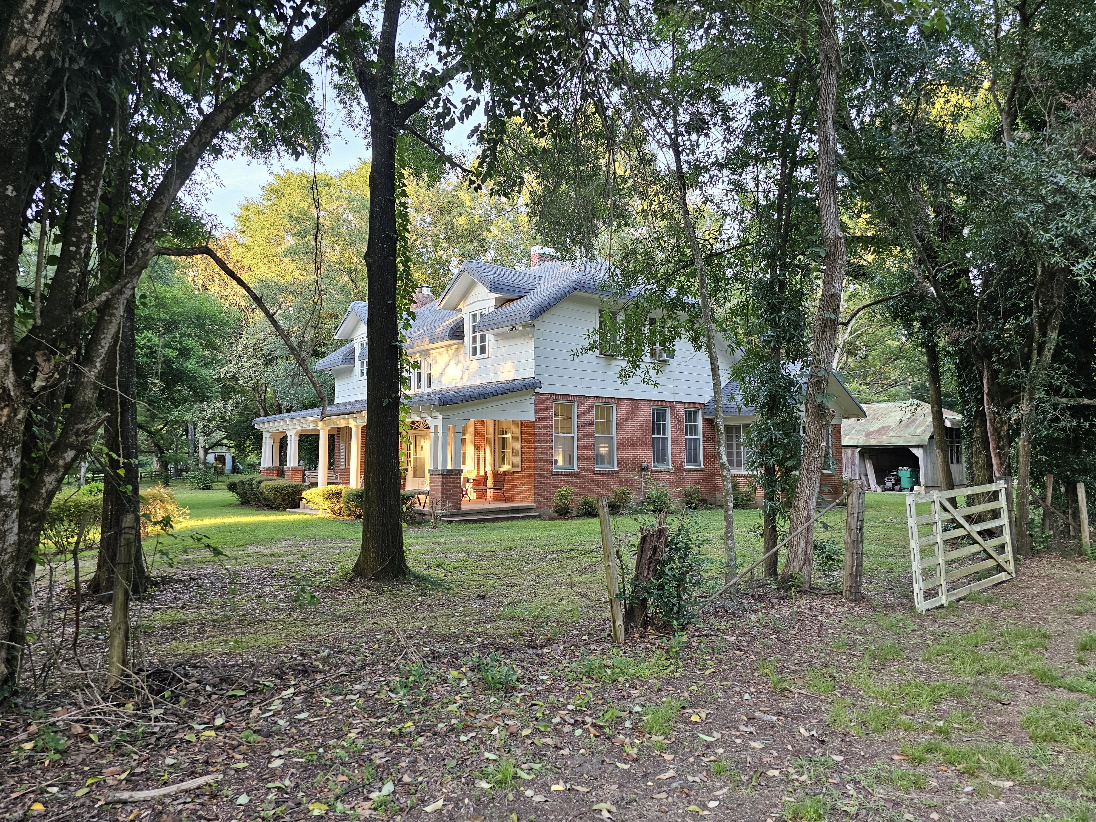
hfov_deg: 73.9
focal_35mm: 23
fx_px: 728
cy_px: 411
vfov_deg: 58.9
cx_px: 548
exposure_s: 1/120
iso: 250
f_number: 1.7
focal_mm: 6.3
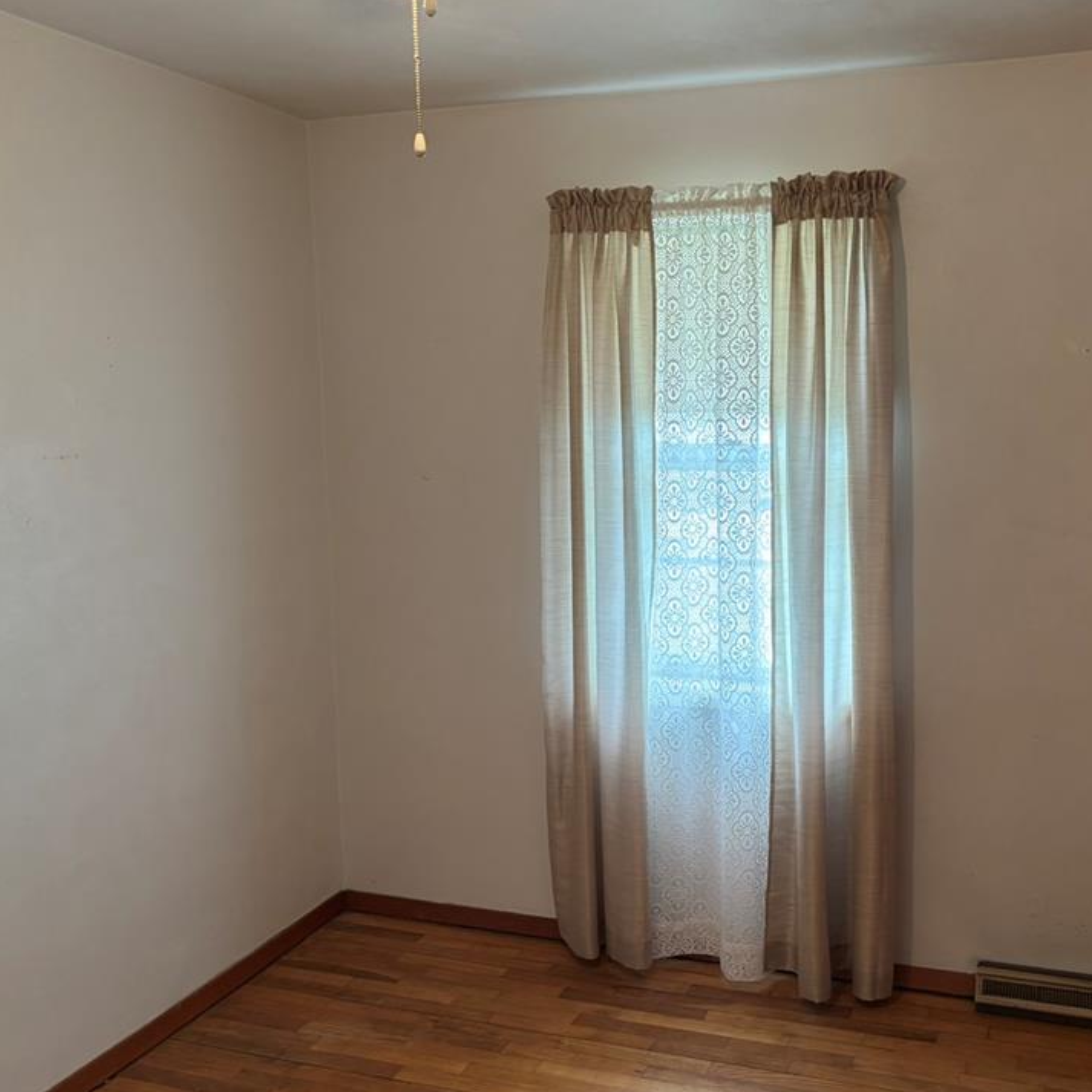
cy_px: 533
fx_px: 1178
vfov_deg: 49.7
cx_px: 708
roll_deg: +0.6
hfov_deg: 49.1
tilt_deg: -7.3
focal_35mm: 33
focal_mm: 5.96
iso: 160
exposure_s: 1/60
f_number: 1.6
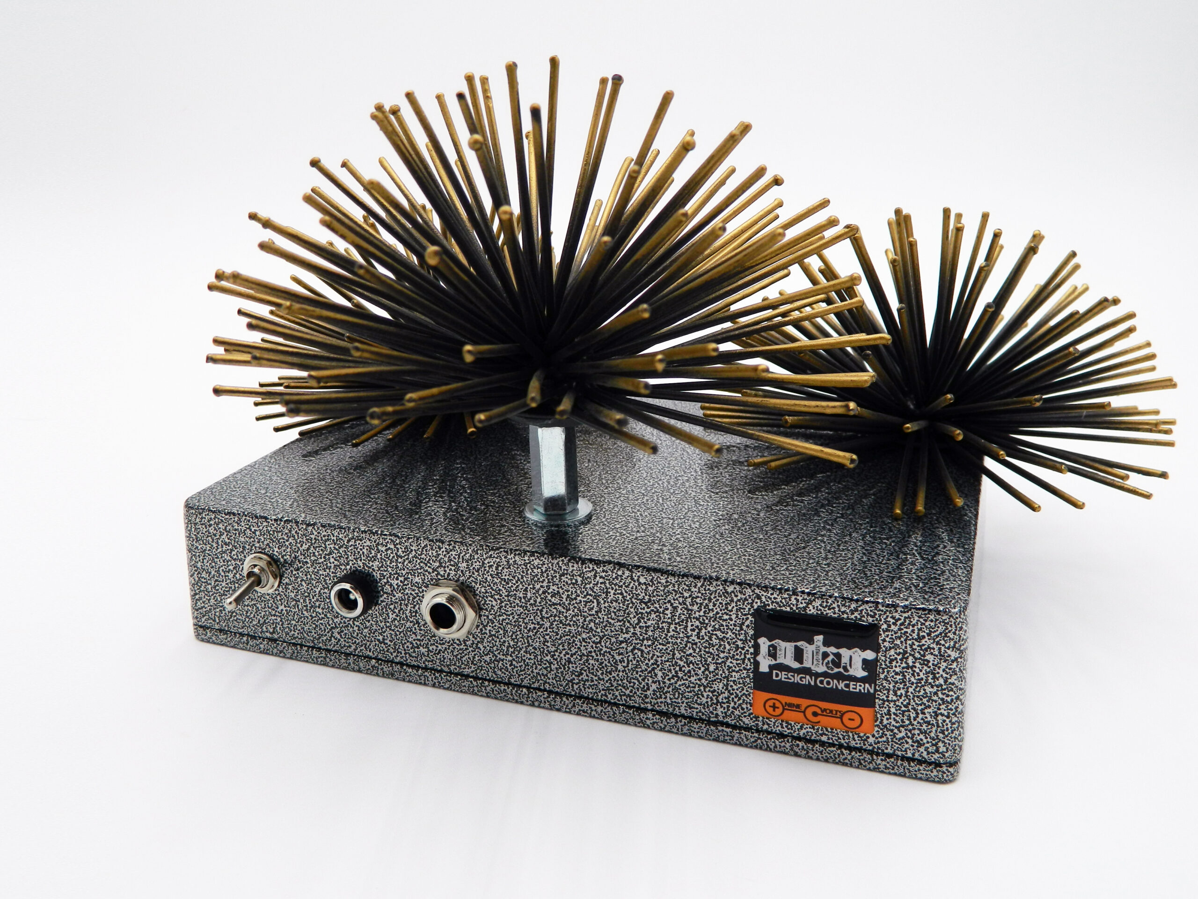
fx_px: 1073
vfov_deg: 45.4
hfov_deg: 58.4
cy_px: 450
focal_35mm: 31
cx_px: 599
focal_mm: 5.6
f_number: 3.2
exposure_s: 1/400
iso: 80
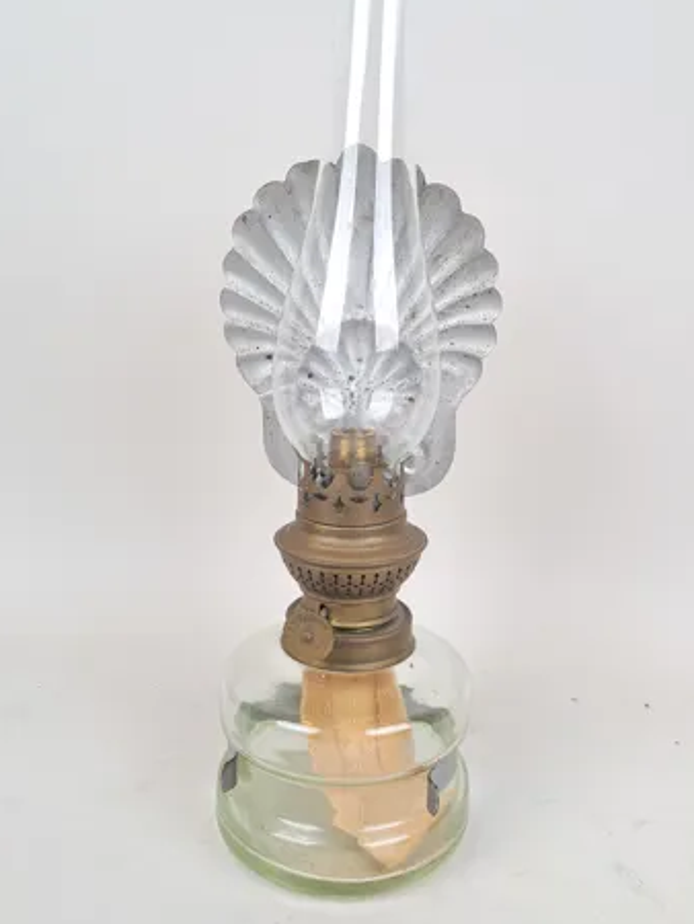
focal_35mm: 32
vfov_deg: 56.4
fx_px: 855
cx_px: 359
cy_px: 370
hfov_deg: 44.2
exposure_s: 1/50
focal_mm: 5.23
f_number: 1.8
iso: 50
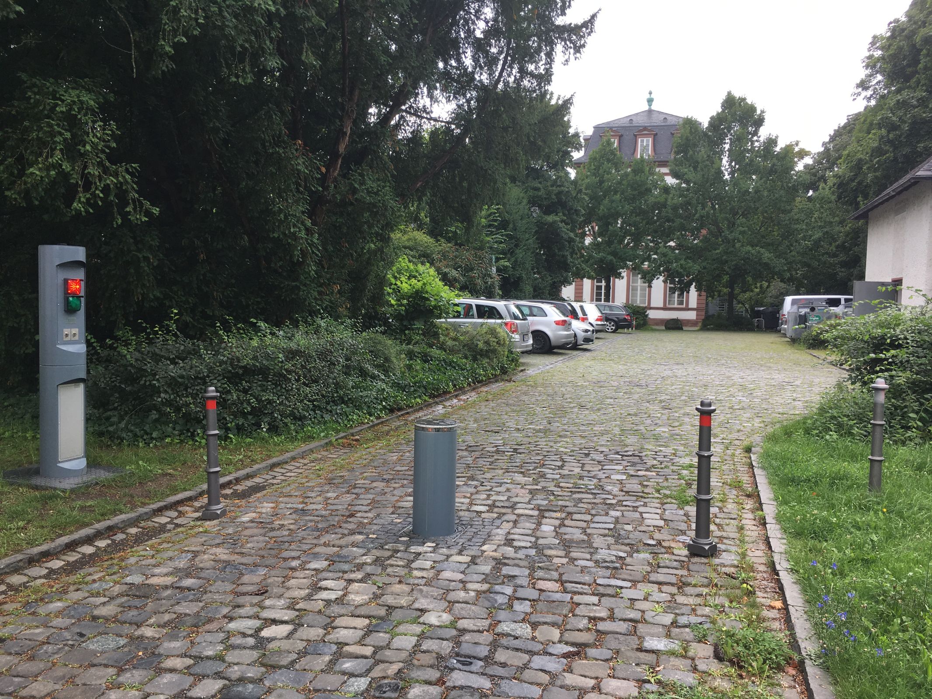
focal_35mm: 29
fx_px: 781
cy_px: 350
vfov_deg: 48.2
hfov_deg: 61.7
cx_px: 466
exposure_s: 1/260
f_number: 2.2
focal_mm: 4.15
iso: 25
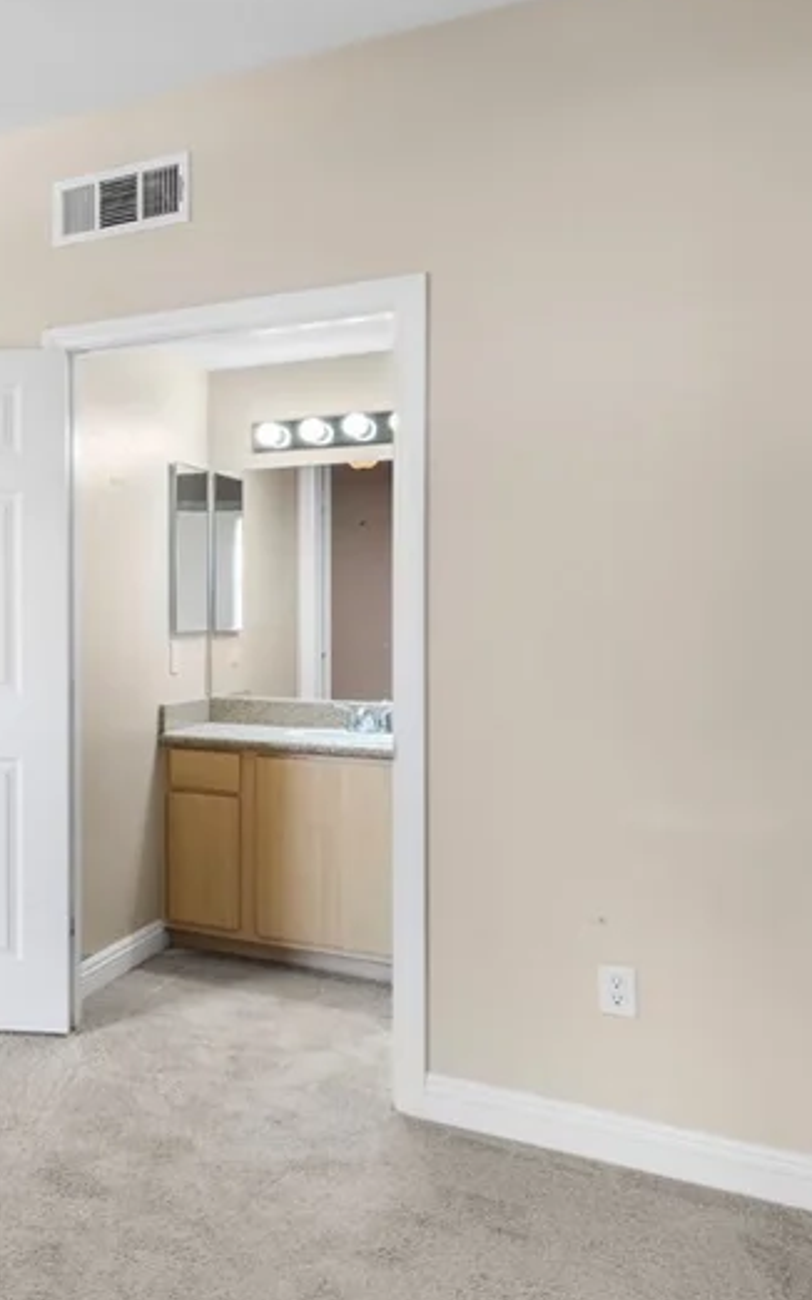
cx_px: -284
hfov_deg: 29.0
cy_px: 614
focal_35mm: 34
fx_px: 1205
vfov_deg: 56.7
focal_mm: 17
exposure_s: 1/40
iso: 400
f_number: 8
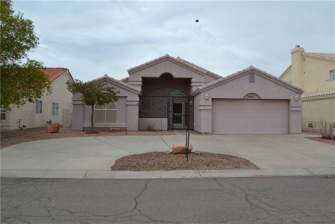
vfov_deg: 47.9
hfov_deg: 67.4
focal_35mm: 27
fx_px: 251
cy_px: 112
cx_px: 168
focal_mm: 18
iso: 100
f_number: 8
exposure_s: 1/250
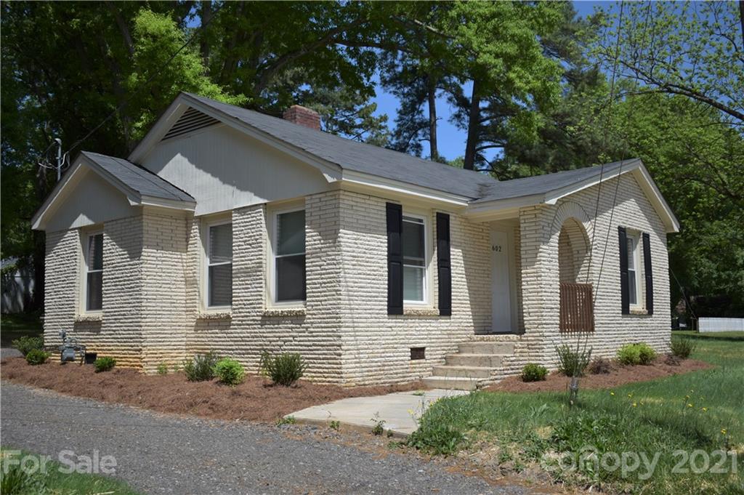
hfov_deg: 55.1
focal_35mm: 34
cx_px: 372
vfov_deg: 38.3
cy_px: 248
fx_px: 712
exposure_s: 1/1600
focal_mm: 23
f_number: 3.8
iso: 100
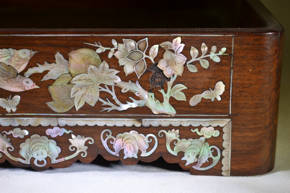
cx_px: 145
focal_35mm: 78
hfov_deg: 26.0
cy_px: 96
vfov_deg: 17.5
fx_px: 628
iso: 100
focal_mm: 52
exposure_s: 1/200
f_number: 6.3
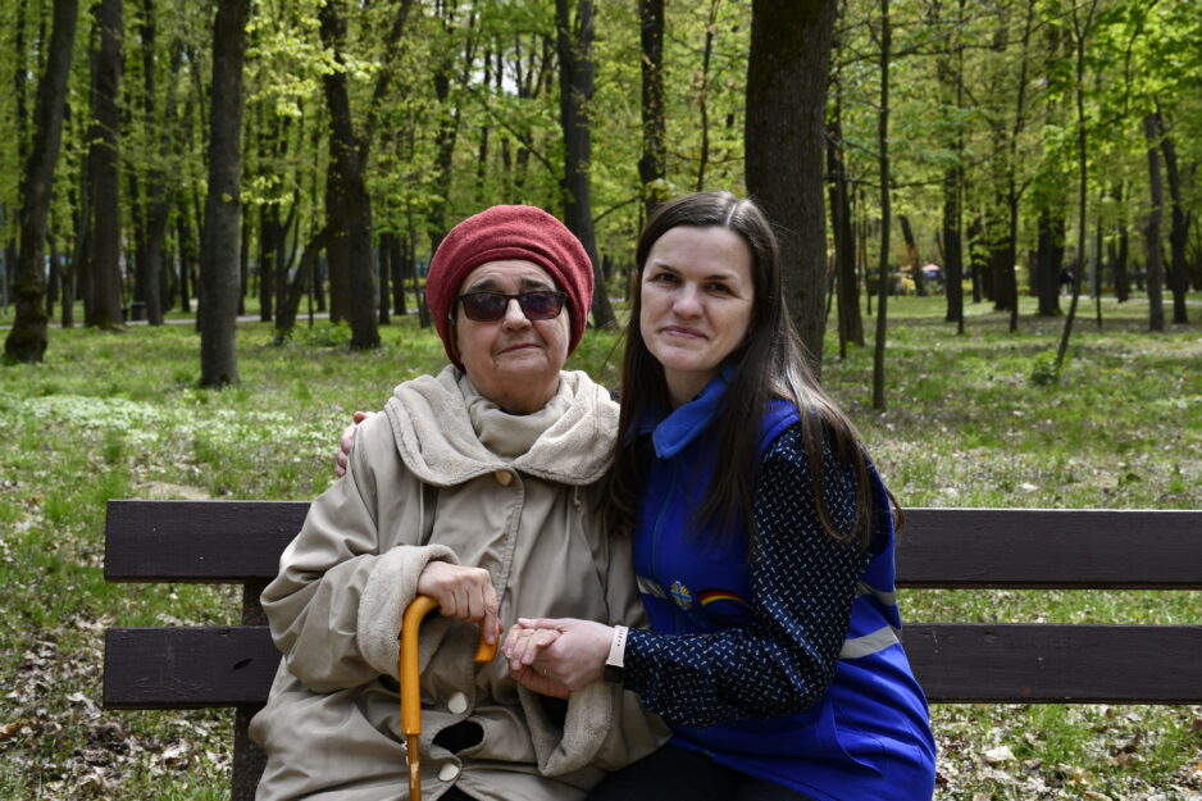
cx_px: 601
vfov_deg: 23.8
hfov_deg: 35.1
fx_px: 1903
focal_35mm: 57
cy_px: 400
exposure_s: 1/250
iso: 200
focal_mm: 38
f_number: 8
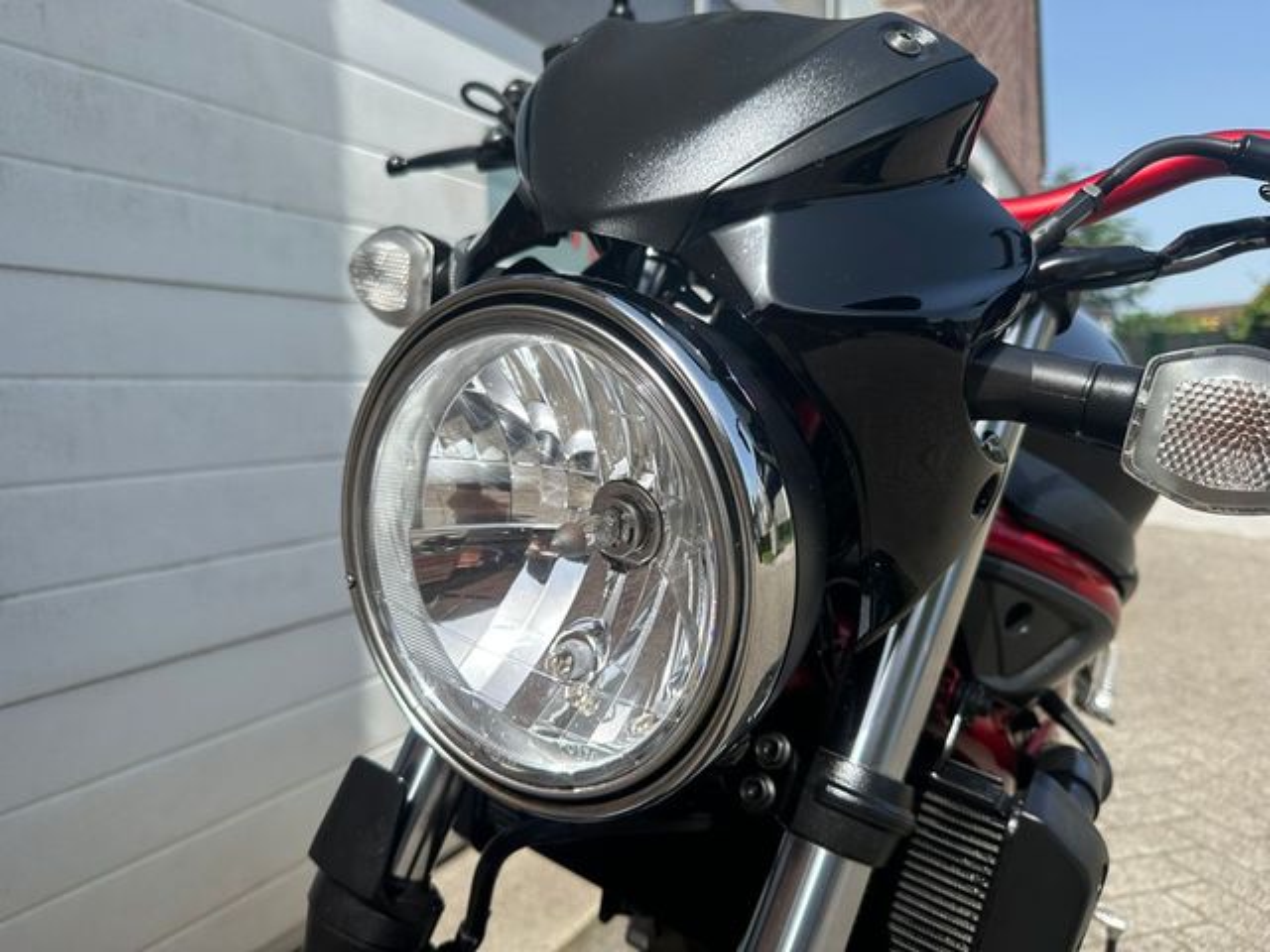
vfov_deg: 56.8
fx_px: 881
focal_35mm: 24
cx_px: 635
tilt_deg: -4.9
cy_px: 476
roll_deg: +0.7
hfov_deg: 71.6
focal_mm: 6.86
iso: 80
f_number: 1.78
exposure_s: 1/3356
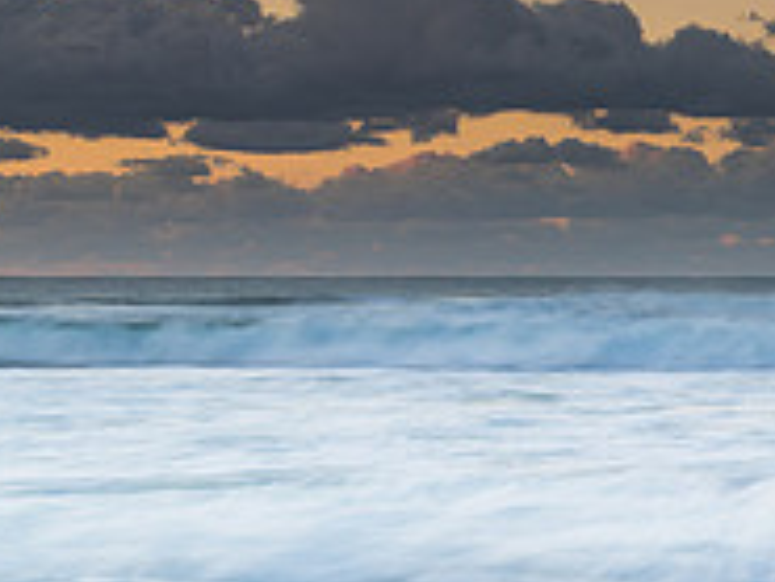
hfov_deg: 15.8
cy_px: 492
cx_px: 1152
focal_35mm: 115
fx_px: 2576
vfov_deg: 12.8
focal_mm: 38
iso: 31
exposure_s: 1
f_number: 8
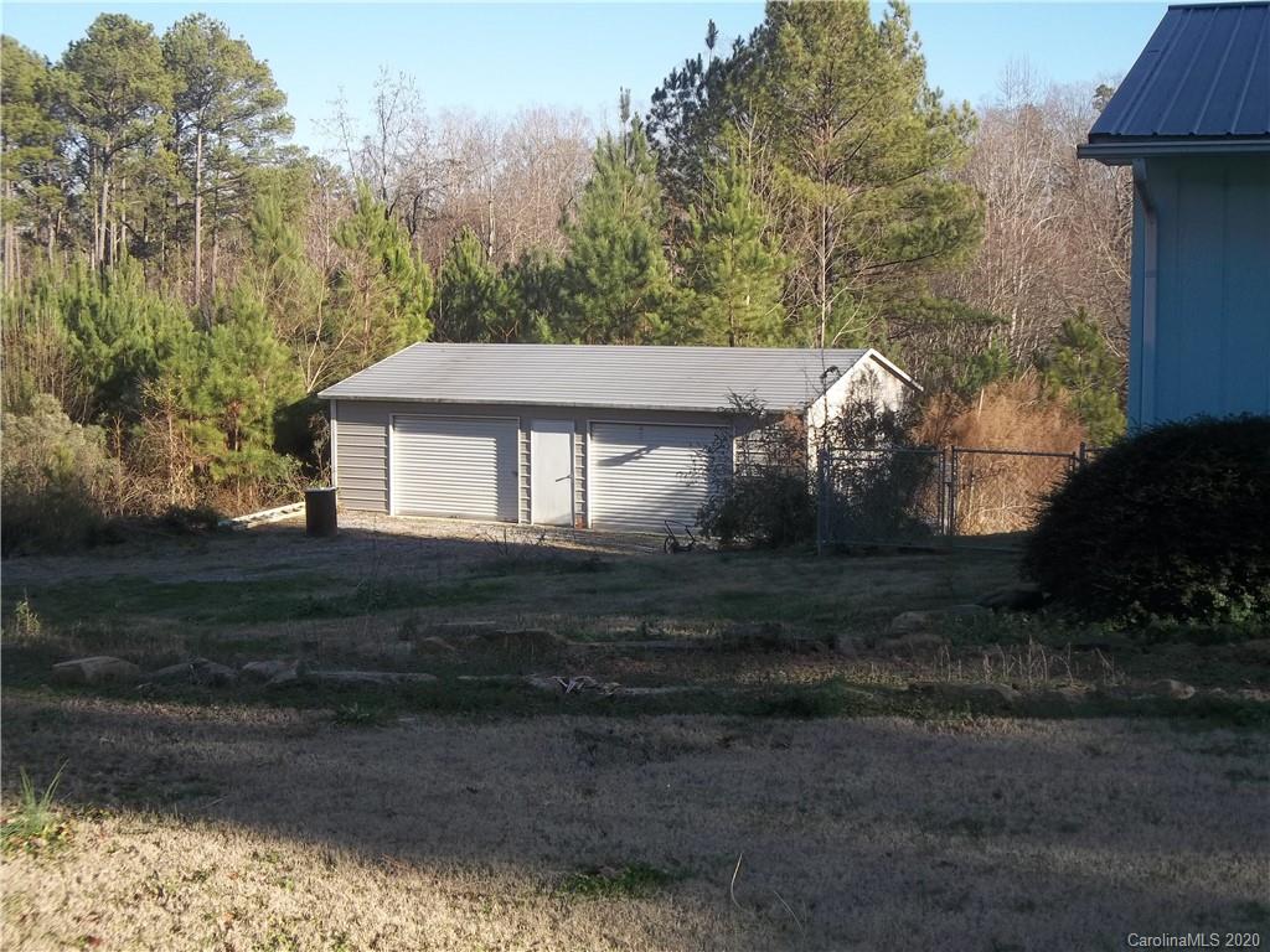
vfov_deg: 32.9
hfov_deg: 42.9
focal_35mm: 44
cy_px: 476
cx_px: 635
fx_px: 1614
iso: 80
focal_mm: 7.8
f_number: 4.5
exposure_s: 1/250
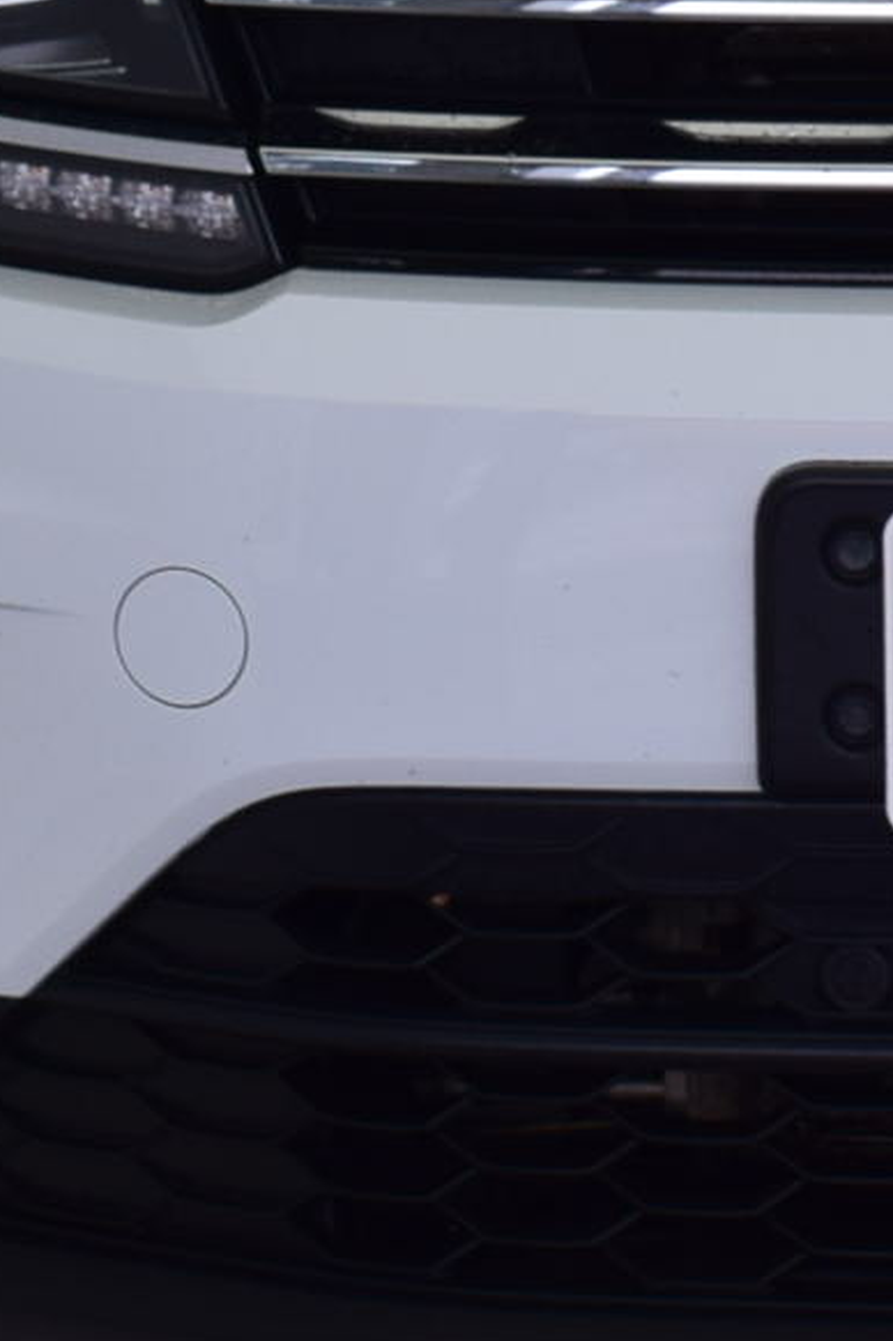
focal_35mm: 293
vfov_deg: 7.0
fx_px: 10914
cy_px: -398
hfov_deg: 4.7
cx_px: 1254
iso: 400
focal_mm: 38
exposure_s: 1/100
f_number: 9
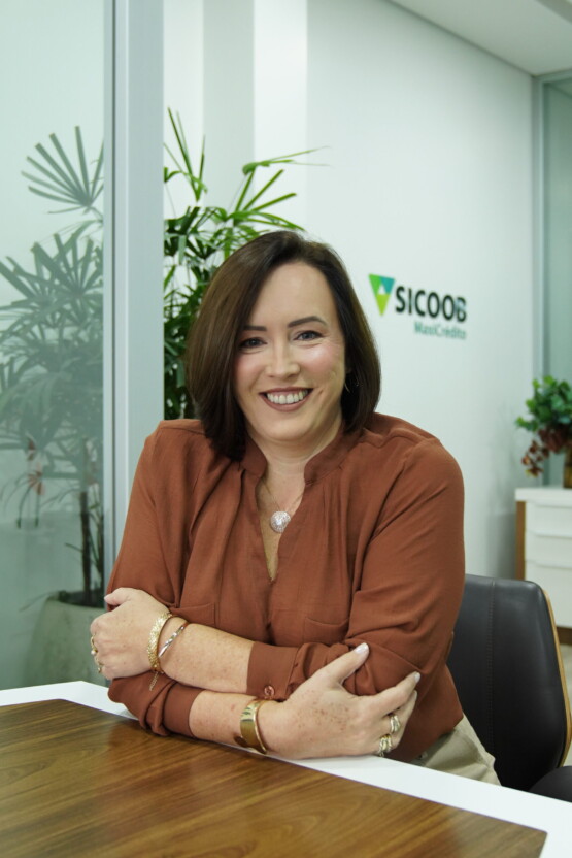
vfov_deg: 45.4
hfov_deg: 31.2
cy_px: 429
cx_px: 286
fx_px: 1024
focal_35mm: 43
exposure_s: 1/125
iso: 1600
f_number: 3.2
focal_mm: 29
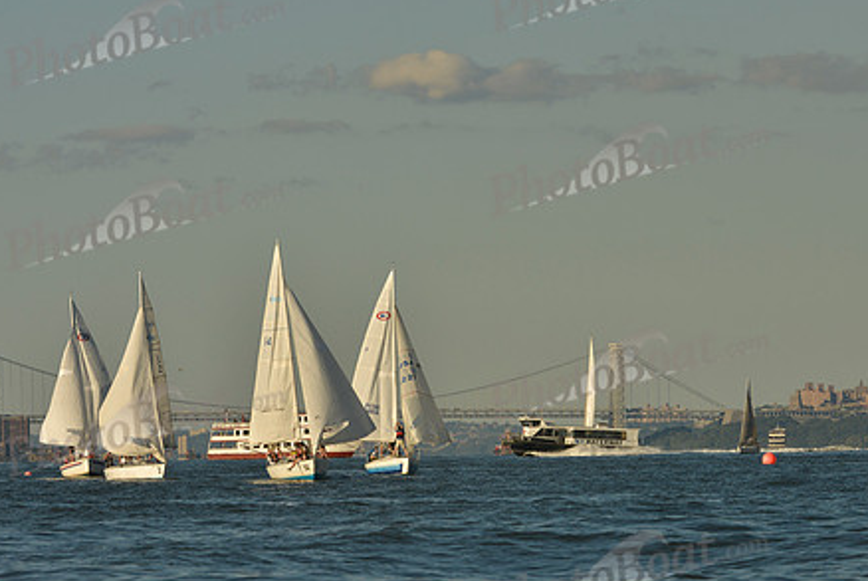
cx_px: 388
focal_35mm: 291
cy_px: 294
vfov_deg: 4.7
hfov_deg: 7.1
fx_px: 7023
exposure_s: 1/1000
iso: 200
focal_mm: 220
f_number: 9
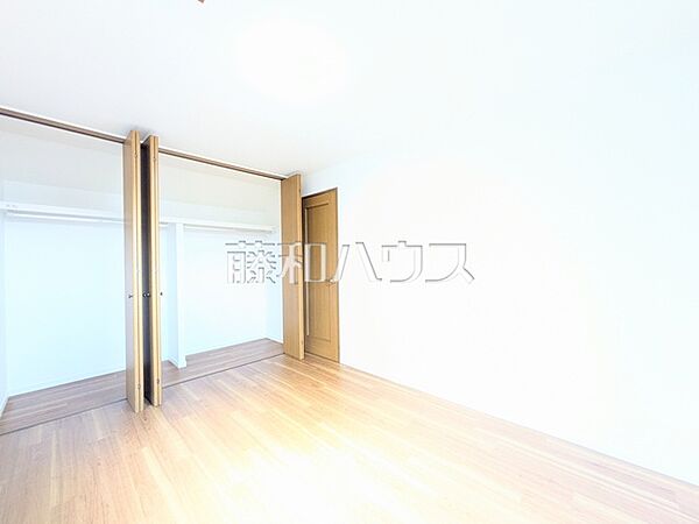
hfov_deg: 102.1
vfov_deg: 85.7
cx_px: 350
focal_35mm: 14
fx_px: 283
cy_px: 262
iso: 189
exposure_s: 1/33.3
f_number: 2.2
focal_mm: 1.83
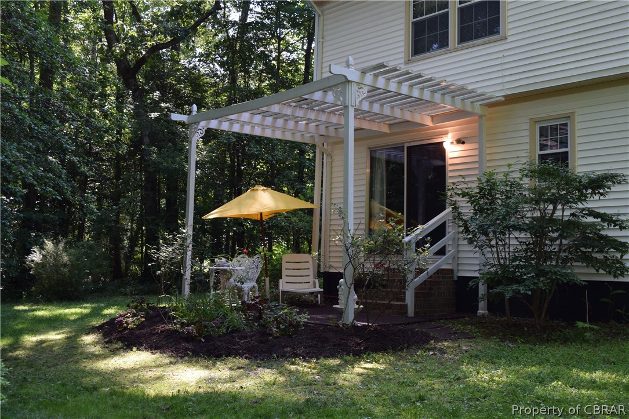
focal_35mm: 39
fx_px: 681
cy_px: 210
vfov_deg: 34.2
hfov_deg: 49.6
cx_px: 314
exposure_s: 1/160
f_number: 6.3
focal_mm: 26
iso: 400
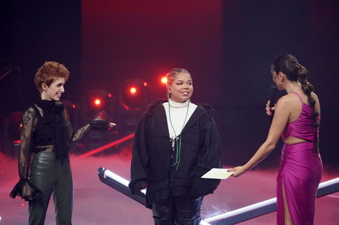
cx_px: 170
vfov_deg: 3.8
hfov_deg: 5.7
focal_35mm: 359
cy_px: 112
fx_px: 3378
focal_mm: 359
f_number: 6.3
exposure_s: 1/100
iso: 4000
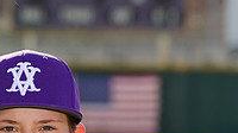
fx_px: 4293
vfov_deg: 1.8
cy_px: 279
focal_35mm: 681
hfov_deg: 3.2
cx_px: 51
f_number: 9
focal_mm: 224
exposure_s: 1/200
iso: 100
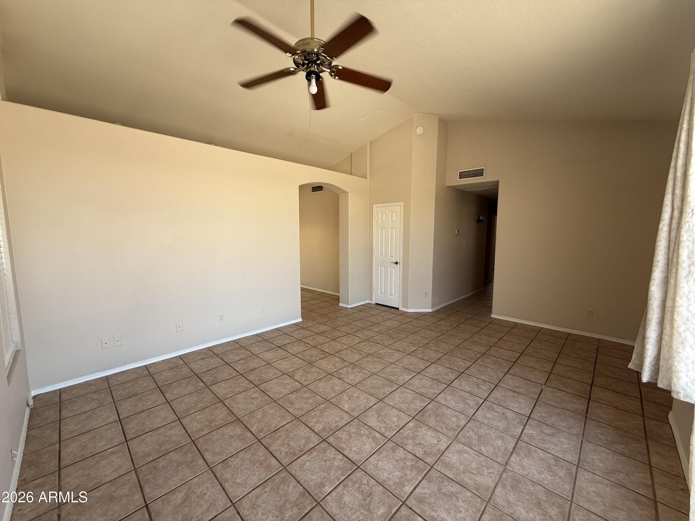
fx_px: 281
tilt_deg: -5.2
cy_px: 260
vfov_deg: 85.7
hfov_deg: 102.1
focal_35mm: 14
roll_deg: -0.6
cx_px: 348
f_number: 2.2
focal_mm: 2.22
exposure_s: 1/99
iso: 50
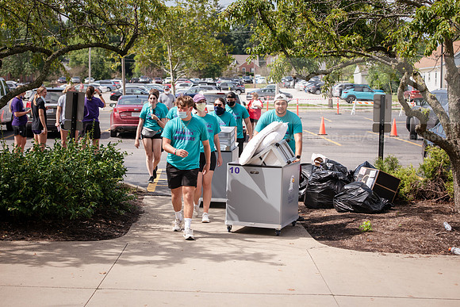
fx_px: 895
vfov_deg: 19.5
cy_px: 154
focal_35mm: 70
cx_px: 230
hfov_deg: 28.8
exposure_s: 1/400
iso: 125
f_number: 5
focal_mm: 70
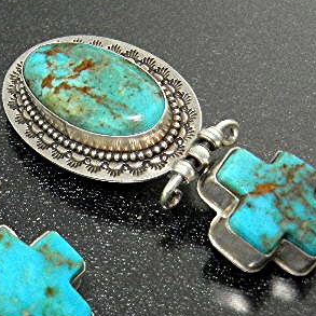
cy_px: 191
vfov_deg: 19.9
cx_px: 25
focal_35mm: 87
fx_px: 899
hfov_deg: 19.5
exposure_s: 1/30
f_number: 7.6
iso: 800
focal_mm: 8.1
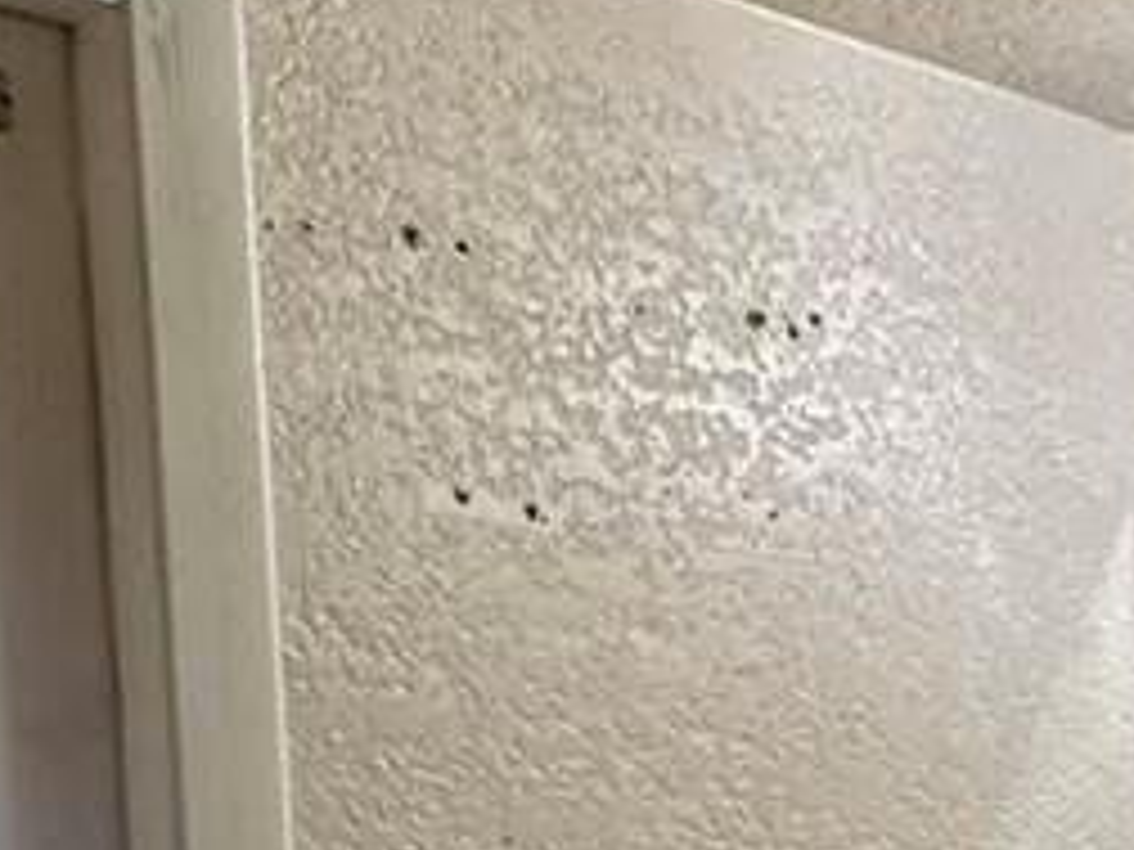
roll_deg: -1.4
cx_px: 1894
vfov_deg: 14.5
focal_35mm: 89
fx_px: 2916
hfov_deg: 18.4
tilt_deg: -8.2
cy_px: 1556
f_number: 2.2
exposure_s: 1/120
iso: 320
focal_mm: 2.22
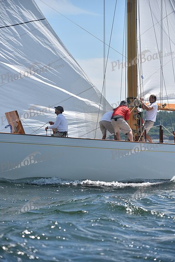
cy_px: 131
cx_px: 88
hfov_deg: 6.9
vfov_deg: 10.3
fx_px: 1457
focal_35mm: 200
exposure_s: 1/1600
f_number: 5
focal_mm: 200
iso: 250
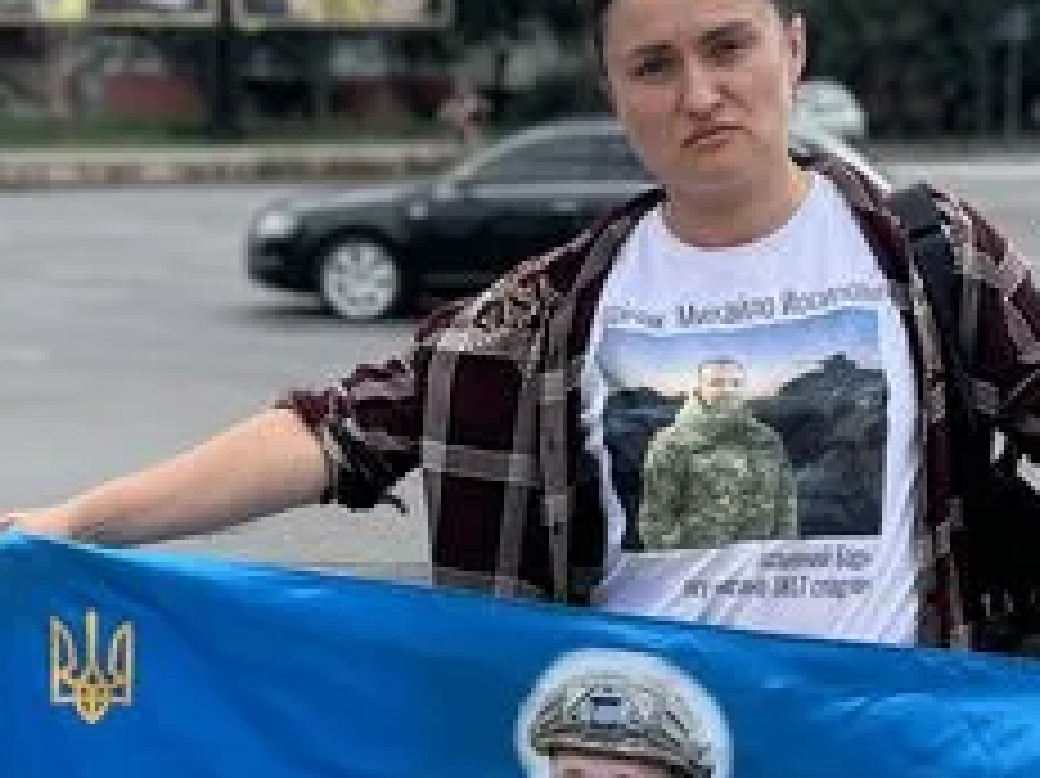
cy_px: 571
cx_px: 572
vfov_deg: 18.1
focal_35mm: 81
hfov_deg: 24.1
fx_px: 2432
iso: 50
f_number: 1.5
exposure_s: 1/1808
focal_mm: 5.7
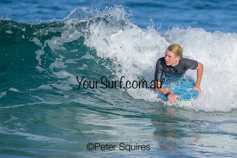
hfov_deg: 2.0
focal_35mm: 1010
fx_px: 6648
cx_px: 143
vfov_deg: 1.4
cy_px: 96
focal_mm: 800
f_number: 6.3
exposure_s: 1/2000
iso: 250
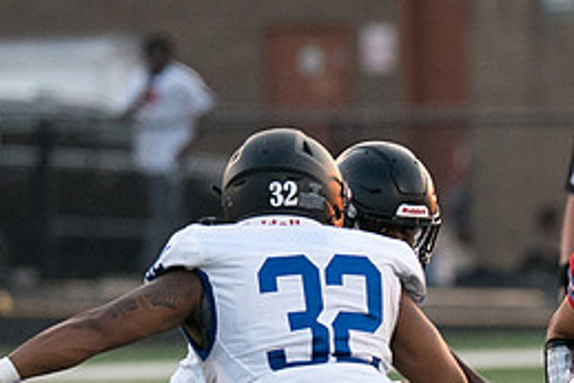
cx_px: 722
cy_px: 326
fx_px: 16415
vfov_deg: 1.3
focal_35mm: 1029
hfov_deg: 2.0
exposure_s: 1/2000
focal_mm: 200
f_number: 2.8
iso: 1600
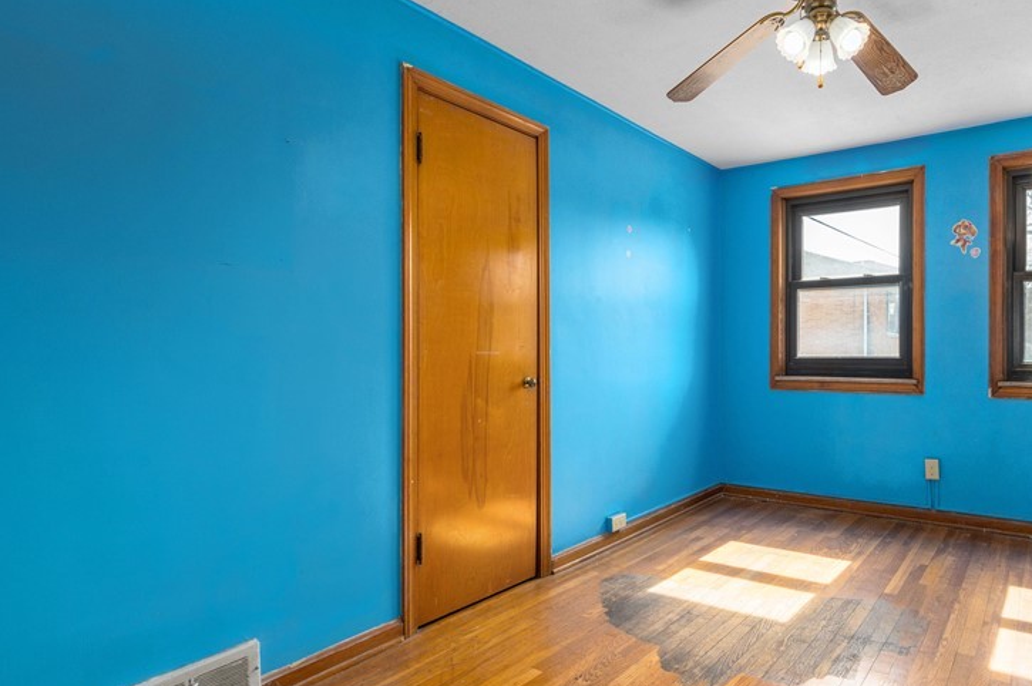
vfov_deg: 59.4
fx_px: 601
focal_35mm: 21
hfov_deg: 79.1
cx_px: 671
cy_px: 352
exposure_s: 1/60
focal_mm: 14
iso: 200
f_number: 9
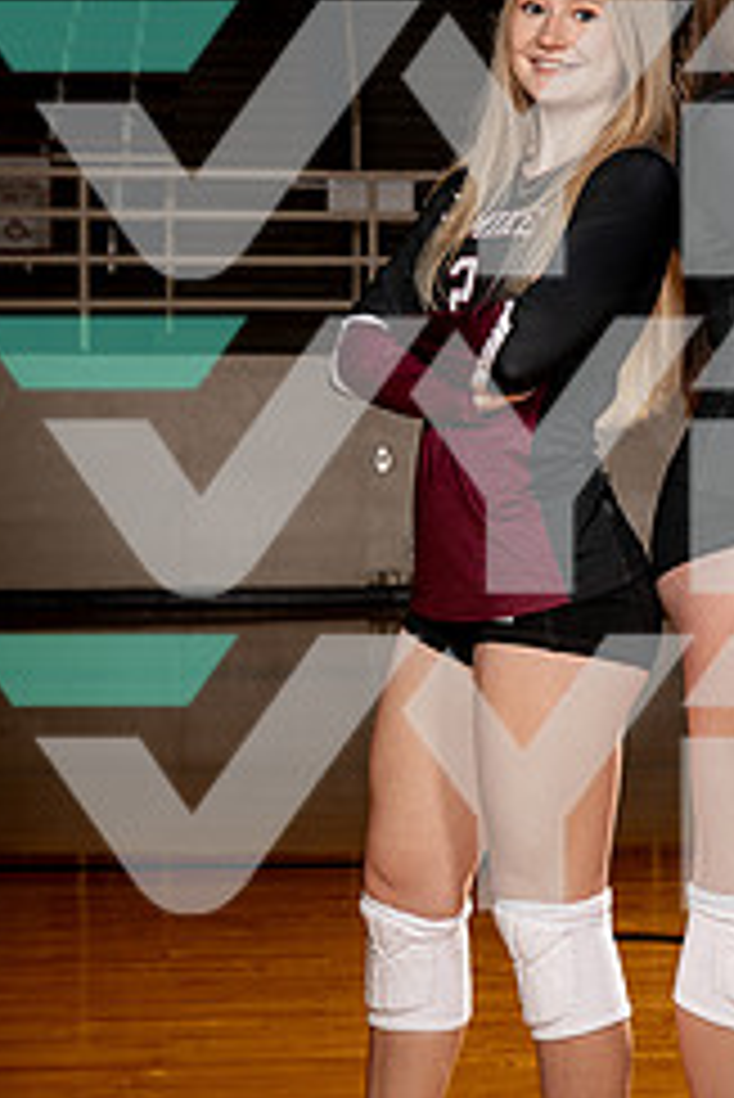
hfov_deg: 14.2
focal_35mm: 96
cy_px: 459
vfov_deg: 21.2
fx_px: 2932
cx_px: 639
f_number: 5.6
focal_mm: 52
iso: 100
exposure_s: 1/250
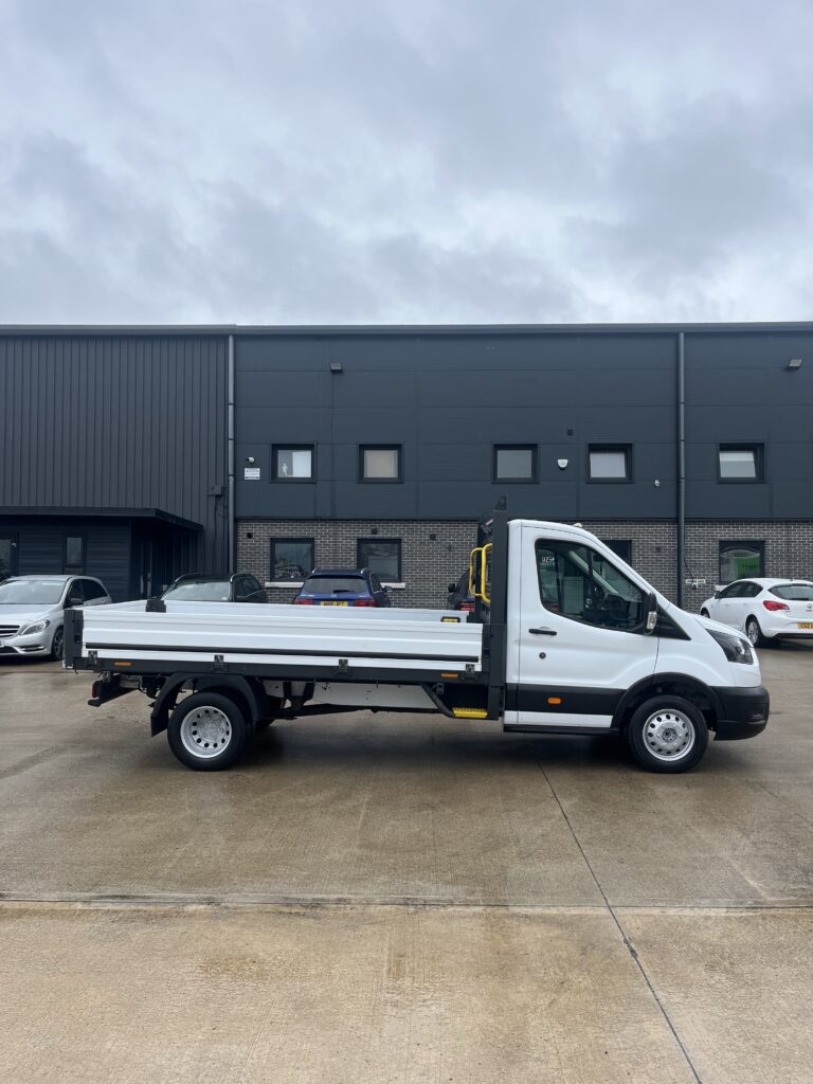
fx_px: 814
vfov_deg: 67.3
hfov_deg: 53.1
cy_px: 542
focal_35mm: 26
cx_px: 406
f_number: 1.6
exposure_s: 1/3745
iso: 50
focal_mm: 5.1
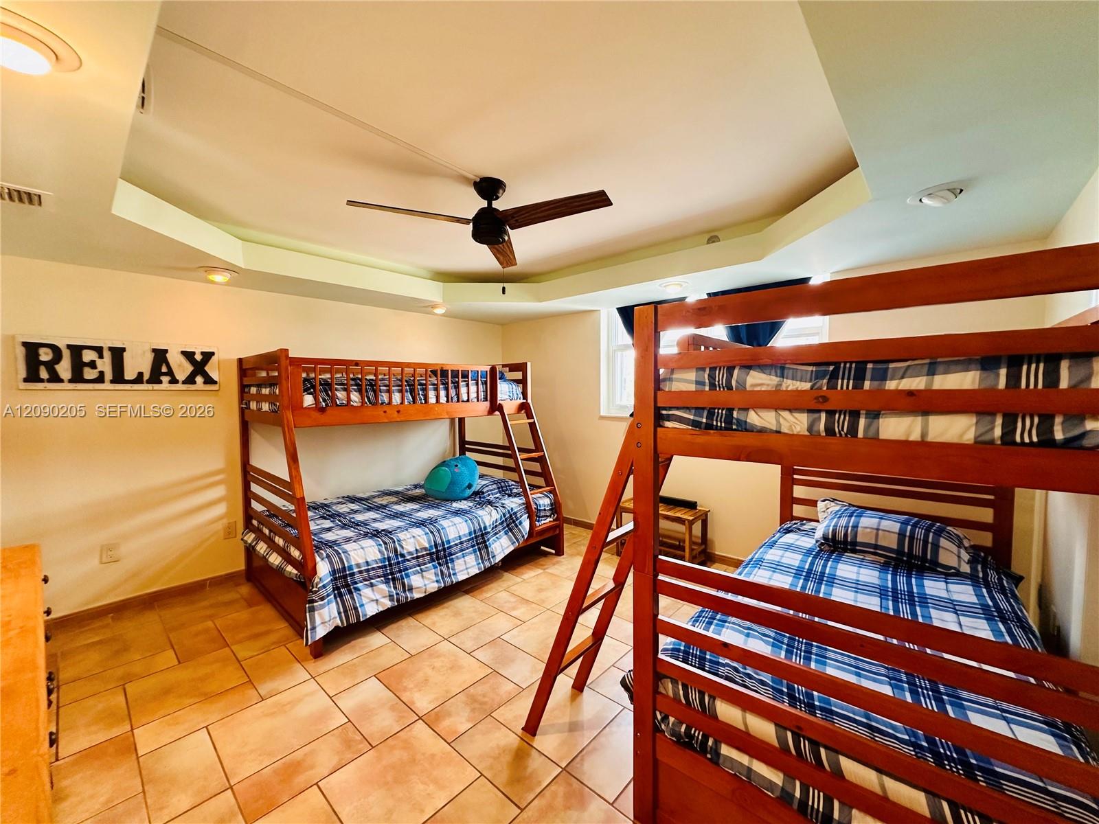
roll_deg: +0.2
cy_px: 412
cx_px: 550
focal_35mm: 14
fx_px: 444
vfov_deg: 85.7
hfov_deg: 102.1
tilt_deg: -2.0
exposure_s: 1/60
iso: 200
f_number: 2.2
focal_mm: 2.22
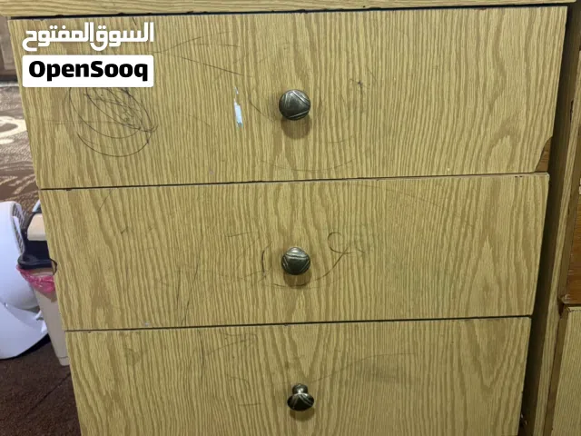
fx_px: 436
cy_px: 218
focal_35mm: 26
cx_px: 290
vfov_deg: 53.1
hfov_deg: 67.3
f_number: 1.6
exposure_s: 1/50
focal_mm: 5.96
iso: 320
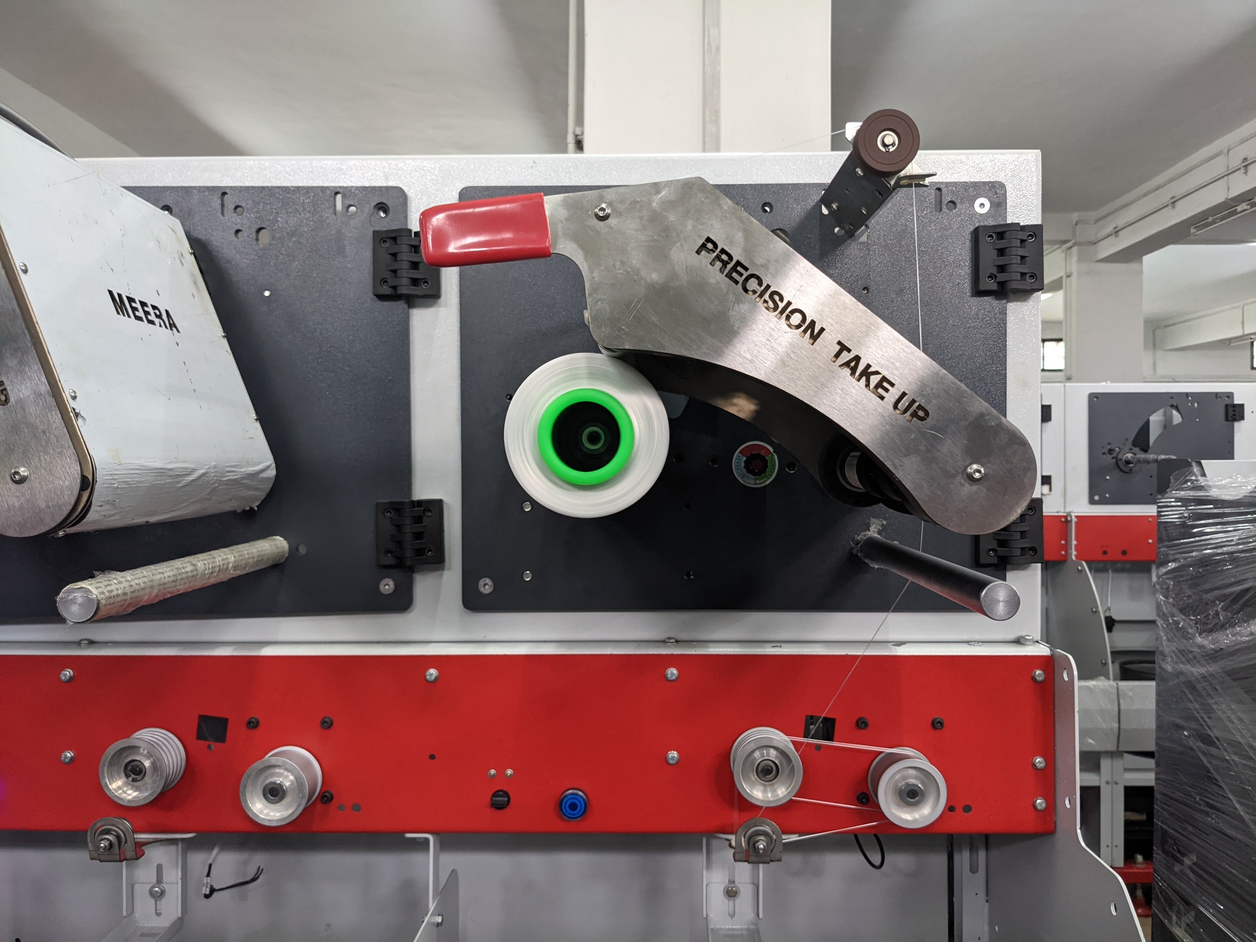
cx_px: 628
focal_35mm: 27
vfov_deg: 51.4
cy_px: 471
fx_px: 980
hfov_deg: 65.3
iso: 213
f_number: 1.73
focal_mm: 4.38
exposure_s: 1/24
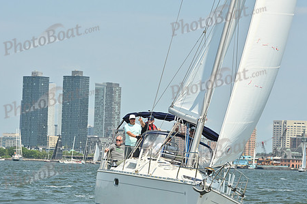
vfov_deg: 7.6
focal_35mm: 181
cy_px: 127
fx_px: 1543
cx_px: 135
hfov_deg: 11.4
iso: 320
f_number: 9
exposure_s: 1/1250
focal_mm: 140
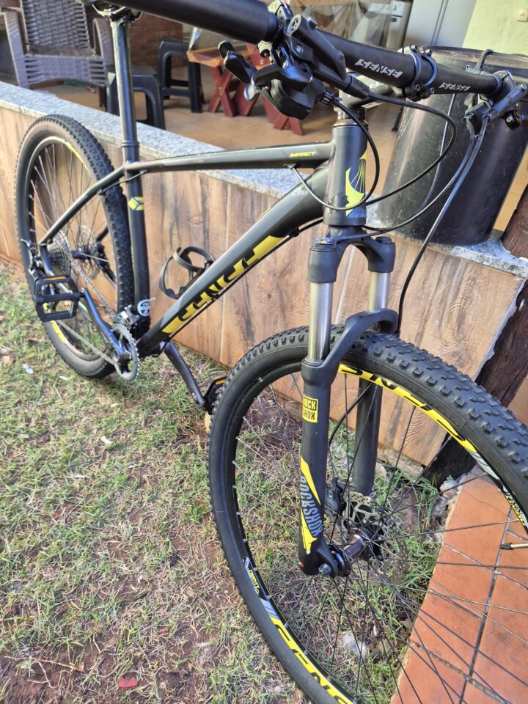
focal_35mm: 23
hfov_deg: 58.9
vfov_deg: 73.9
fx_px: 468
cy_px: 352
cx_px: 264
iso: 160
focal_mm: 5.4
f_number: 1.8
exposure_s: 1/180
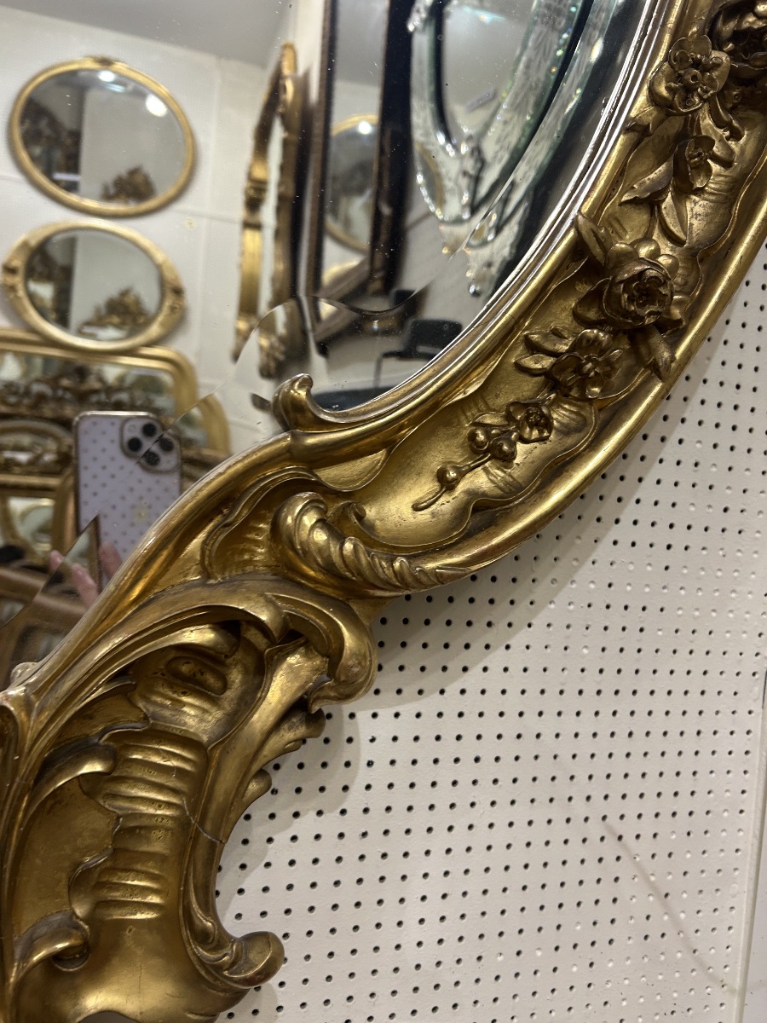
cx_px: 384
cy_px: 512
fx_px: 768
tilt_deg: -4.3
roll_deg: -5.3
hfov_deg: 53.1
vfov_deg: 67.3
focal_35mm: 26
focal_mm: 5.7
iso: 80
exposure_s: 1/50
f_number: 1.5
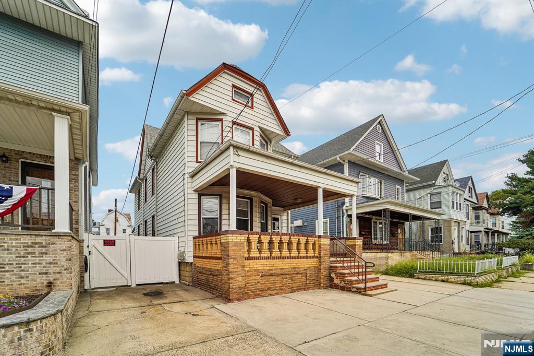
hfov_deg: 104.3
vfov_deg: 81.2
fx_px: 208
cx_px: 267
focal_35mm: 14
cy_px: 178
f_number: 8
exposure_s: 1/800
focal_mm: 14
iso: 400
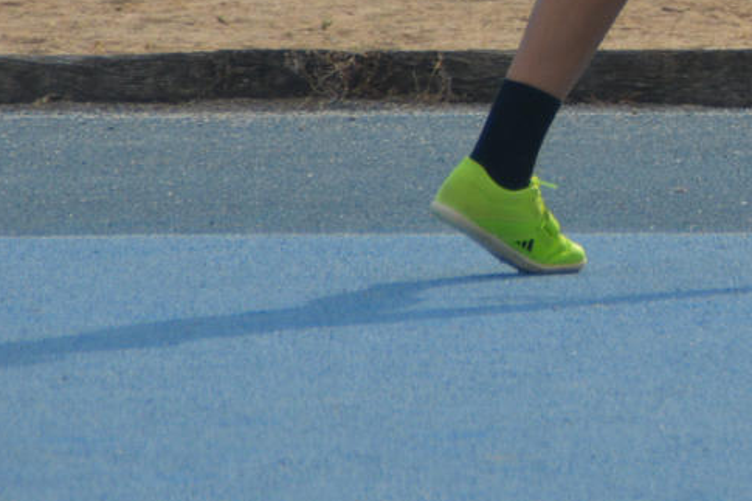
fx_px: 26477
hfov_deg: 1.6
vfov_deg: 1.1
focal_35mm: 1268
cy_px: -340
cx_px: 1174
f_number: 6.3
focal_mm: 200
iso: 400
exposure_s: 1/2000
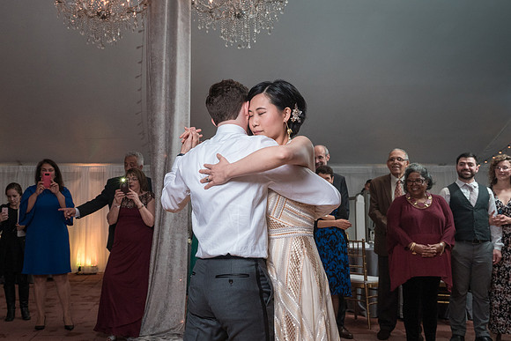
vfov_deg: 34.0
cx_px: 181
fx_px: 557
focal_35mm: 39
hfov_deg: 48.6
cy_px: 176
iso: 2000
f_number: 5.6
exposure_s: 1/200
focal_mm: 28
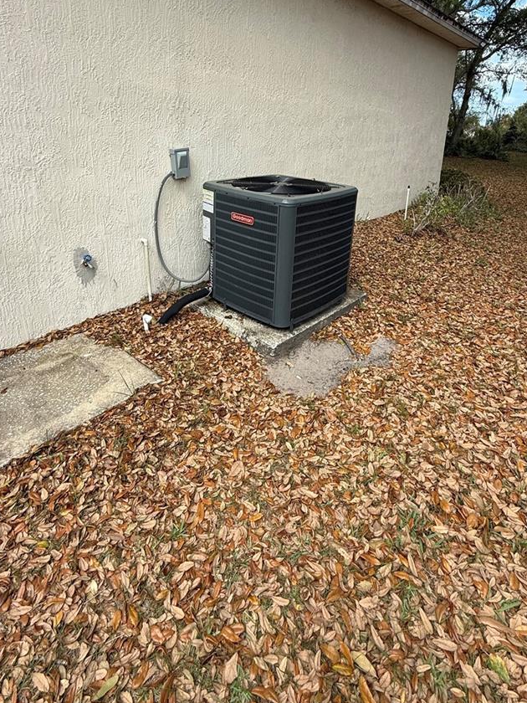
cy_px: 230
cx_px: 263
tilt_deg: -13.0
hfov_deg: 66.0
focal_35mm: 20
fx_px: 406
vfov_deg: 78.9
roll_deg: -2.7
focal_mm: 2.22
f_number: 2.2
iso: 50
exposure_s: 1/1001
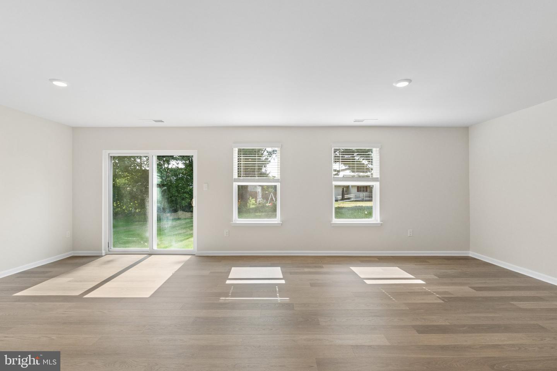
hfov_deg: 95.0
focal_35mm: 16
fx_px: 255
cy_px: 186
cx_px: 278
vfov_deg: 72.1
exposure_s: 1/160
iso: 400
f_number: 8
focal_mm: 11
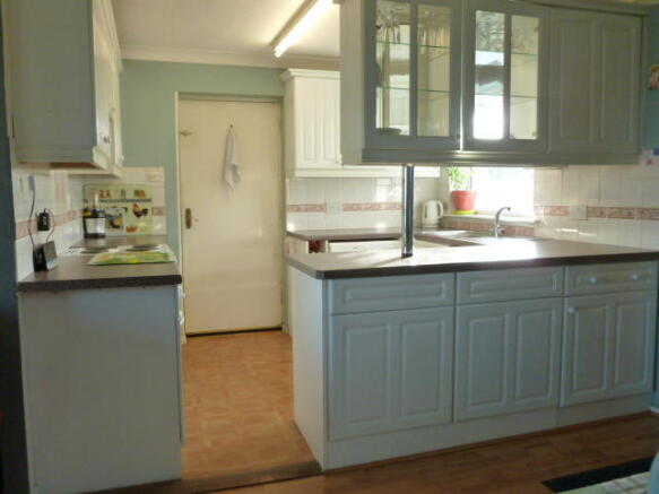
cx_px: 330
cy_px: 247
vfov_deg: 49.7
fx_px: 533
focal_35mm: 28
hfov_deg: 63.5
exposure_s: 1/60
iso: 320
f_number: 3.3
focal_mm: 5
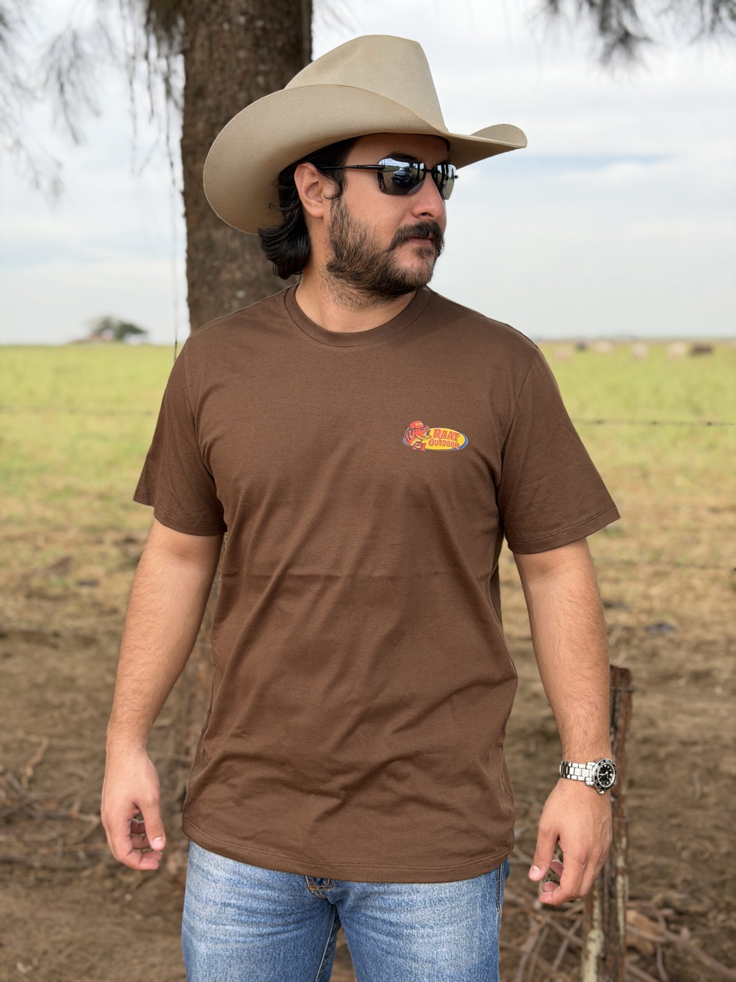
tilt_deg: -4.9
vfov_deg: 39.7
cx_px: 368
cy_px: 491
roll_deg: -0.5
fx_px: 1361
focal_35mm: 48
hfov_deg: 30.3
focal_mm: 6.76
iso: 100
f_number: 1.78
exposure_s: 1/2577
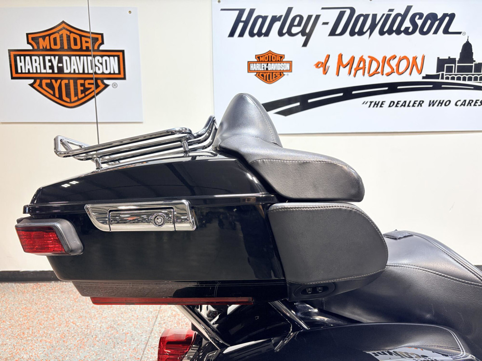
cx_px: 241
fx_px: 362
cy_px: 180
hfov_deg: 67.3
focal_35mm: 26
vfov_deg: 53.1
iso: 50
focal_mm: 5.96
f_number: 1.6
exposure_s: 1/120
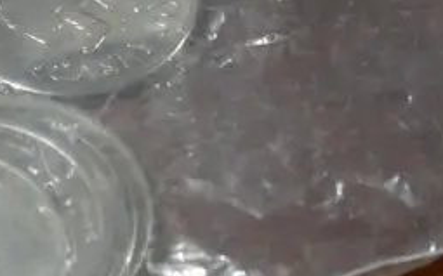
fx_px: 2160
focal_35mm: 179
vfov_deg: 7.2
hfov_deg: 11.7
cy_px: -168
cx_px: 259
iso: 400
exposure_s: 1/60
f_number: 4.6
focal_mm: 21
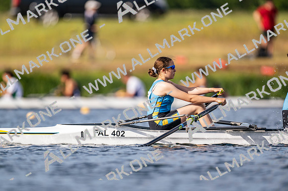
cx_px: 144
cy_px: 96
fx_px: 4798
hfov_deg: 3.4
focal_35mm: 600
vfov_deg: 2.3
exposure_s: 1/2500
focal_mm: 600
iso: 220
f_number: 4
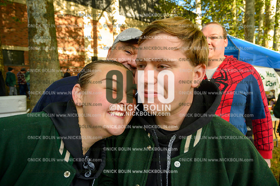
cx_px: 140
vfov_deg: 53.1
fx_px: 187
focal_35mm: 24
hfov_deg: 73.8
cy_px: 93
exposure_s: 1/1250
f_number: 5
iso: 2500
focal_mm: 24
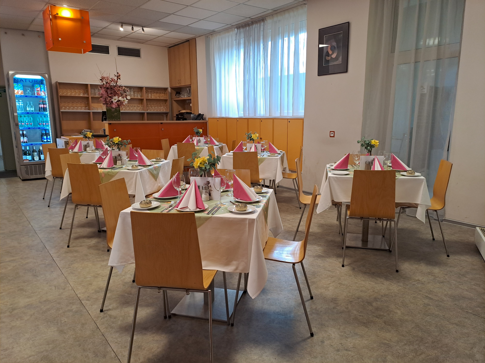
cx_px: 242
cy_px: 182
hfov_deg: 69.4
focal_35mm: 25
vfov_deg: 54.9
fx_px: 350
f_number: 1.8
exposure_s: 1/50
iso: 100
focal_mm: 4.65
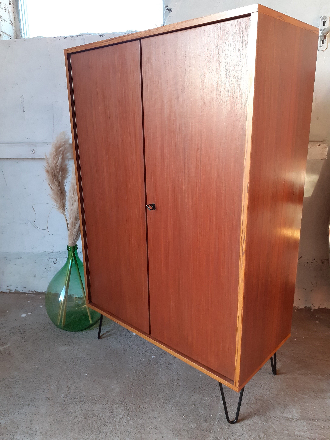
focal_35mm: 27
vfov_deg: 65.3
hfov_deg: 51.4
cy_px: 220
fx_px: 343
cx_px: 165
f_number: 1.9
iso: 100
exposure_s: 1/50
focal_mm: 3.6
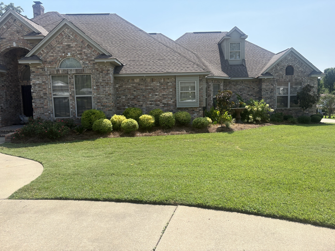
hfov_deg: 67.3
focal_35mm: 26
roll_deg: +2.7
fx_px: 252
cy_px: 126
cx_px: 168
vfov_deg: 53.1
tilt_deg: -5.3
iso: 64
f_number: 1.6
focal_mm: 5.96
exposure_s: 1/3279
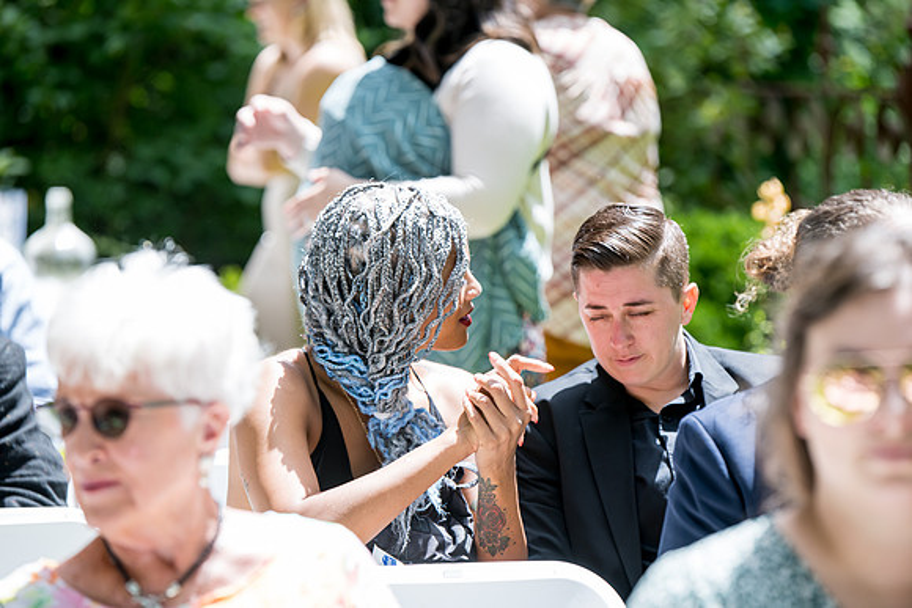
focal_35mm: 195
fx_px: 4941
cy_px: 304
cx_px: 456
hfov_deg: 10.5
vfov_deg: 7.0
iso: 250
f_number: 4
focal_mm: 195
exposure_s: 1/500
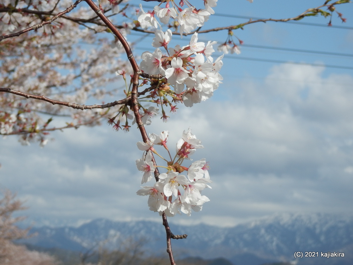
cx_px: 176
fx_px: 1050
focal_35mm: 103
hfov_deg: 19.1
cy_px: 132
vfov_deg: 14.4
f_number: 5
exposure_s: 1/640
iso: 80
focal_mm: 18.4
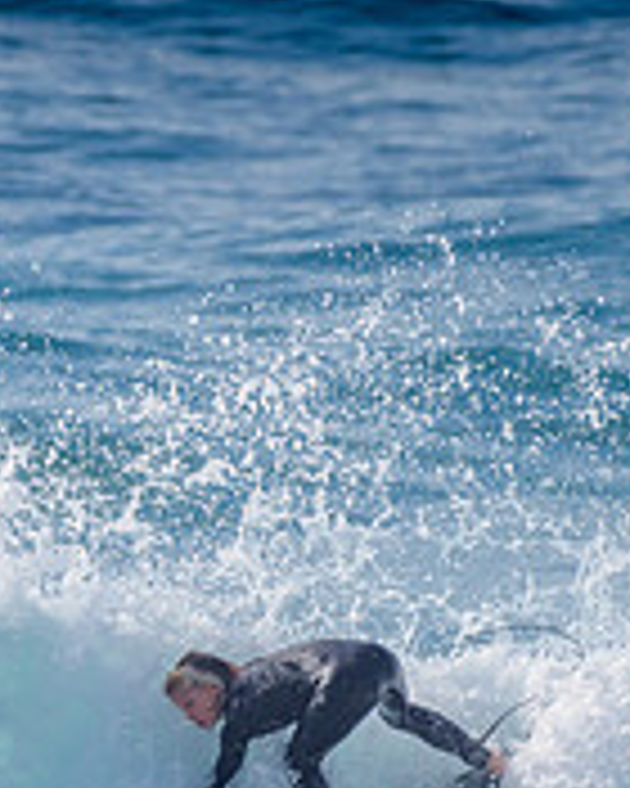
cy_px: 661
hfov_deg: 0.8
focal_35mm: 1906
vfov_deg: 1.0
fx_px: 44423
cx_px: 102
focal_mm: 500
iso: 125
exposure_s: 1/2000
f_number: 5.6
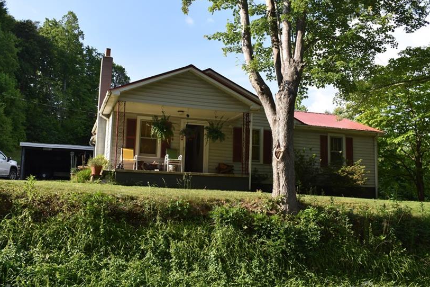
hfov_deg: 55.8
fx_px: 406
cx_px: 209
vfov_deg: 38.9
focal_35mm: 34
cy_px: 137
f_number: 7.1
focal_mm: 18
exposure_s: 1/200
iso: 100
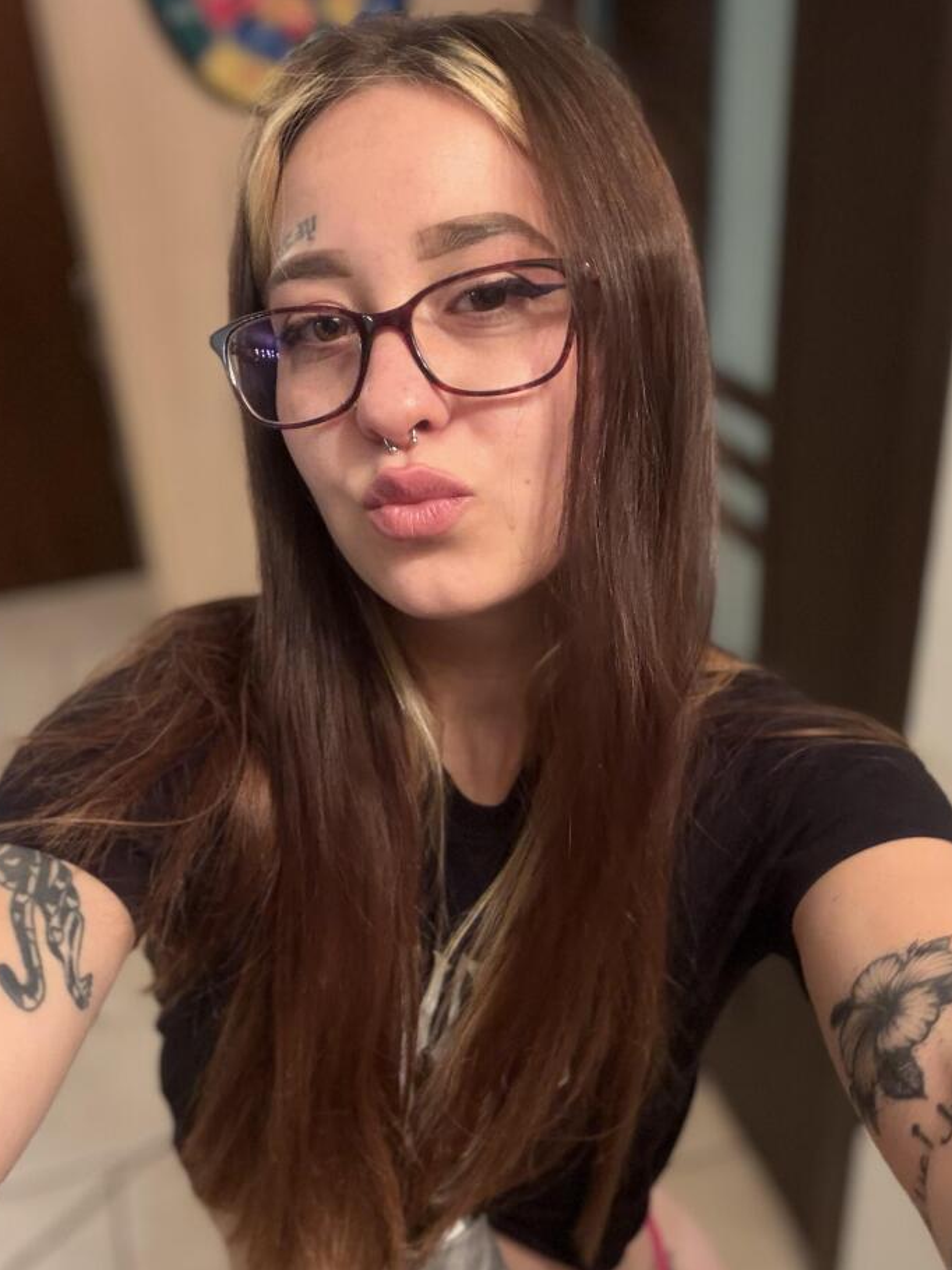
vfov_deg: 55.3
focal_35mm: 33
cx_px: 438
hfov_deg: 42.9
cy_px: 675
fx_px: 1210
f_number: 1.9
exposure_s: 1/25
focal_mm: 2.71
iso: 320
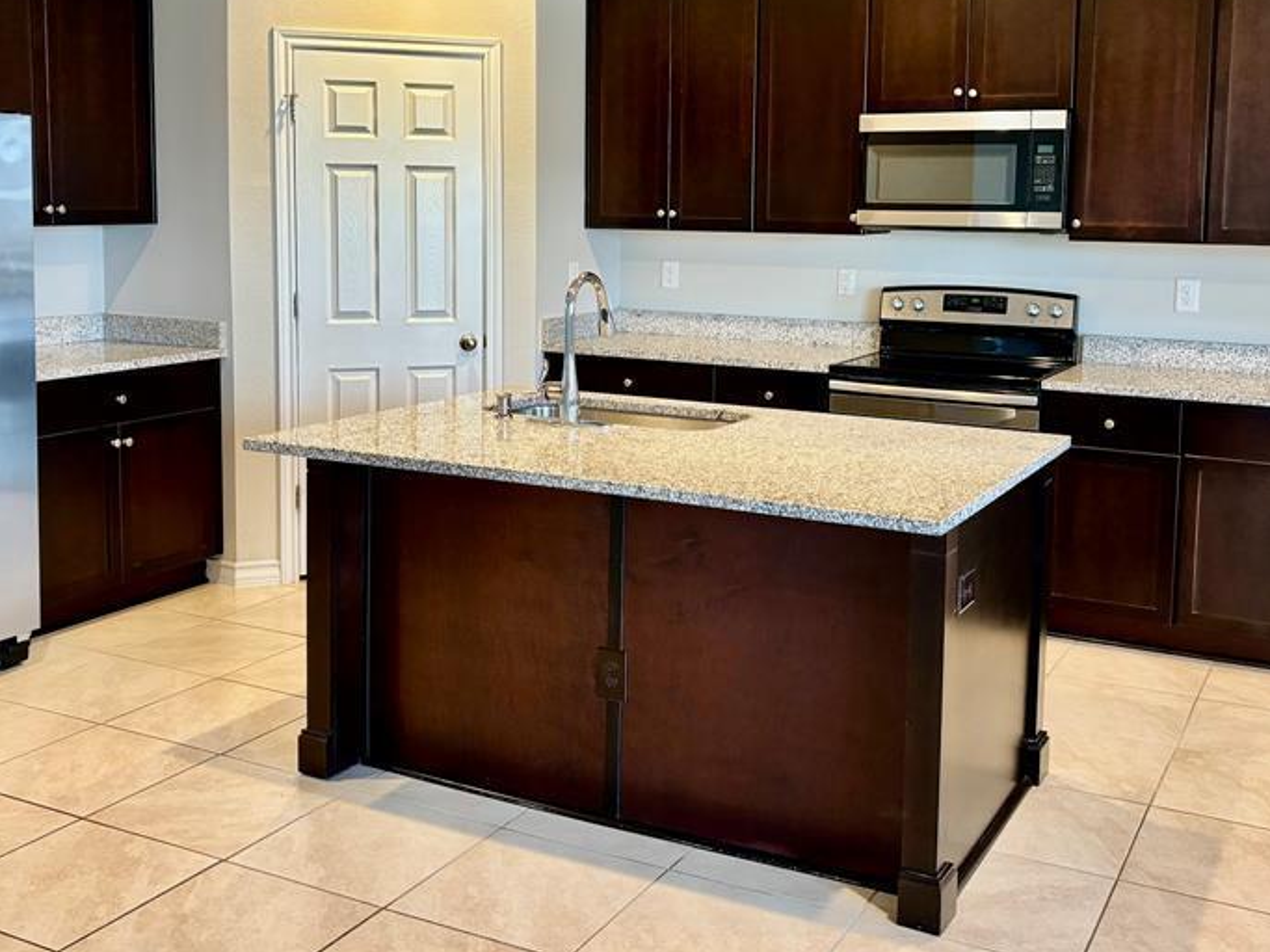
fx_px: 1431
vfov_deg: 36.5
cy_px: 331
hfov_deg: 47.9
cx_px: 668
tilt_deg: -5.7
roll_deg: -0.7
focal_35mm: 39
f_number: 1.6
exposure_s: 1/60
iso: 160
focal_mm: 5.96
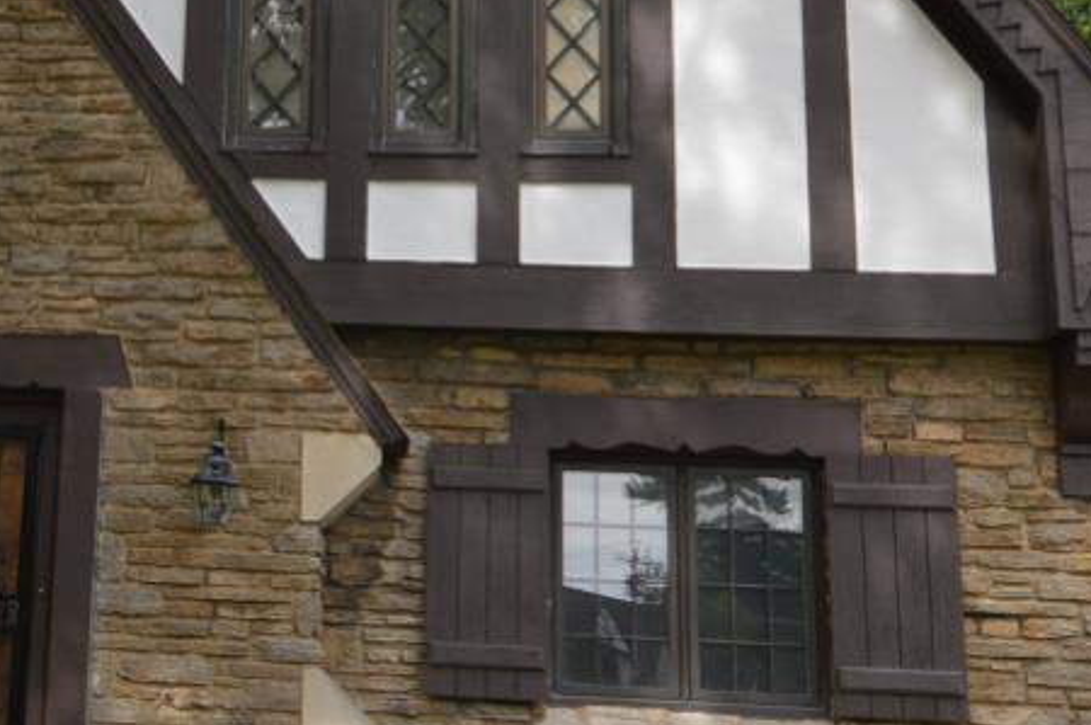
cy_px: 210
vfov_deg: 19.3
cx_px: -24
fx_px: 2119
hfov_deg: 27.1
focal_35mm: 70
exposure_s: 1/200
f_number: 7.1
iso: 100
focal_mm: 14
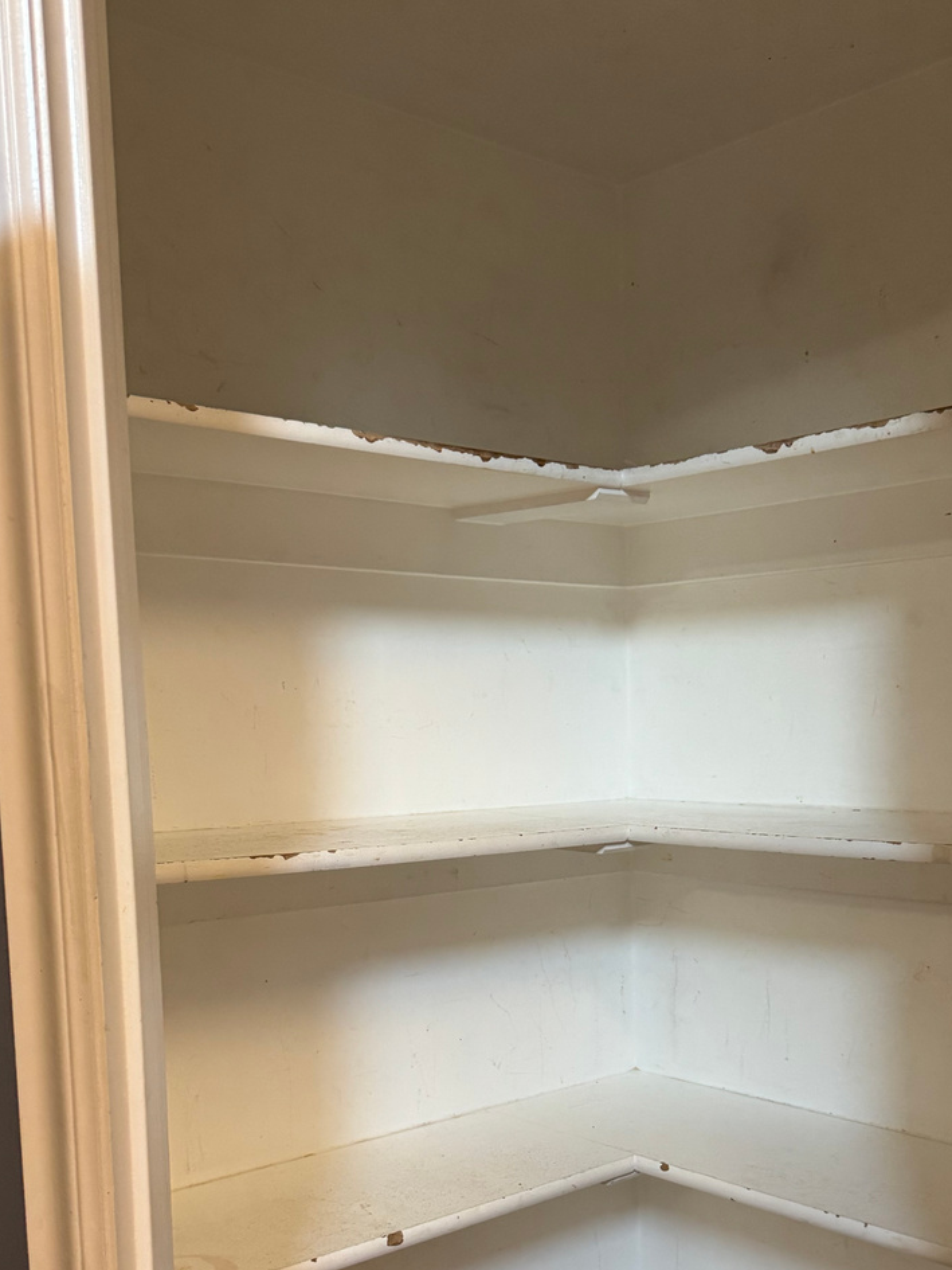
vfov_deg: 46.9
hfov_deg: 36.5
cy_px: 871
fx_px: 1430
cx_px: 614
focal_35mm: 39
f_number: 1.78
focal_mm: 6.76
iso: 320
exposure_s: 1/60
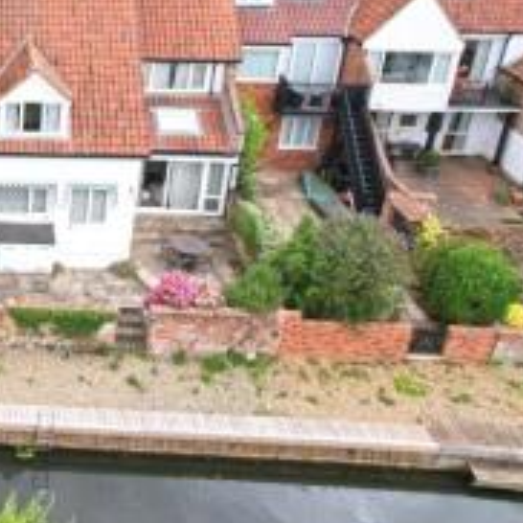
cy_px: 108
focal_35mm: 49
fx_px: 838
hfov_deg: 29.4
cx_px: -118
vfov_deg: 33.7
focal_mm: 8.38
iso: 110
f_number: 2.8
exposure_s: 1/60
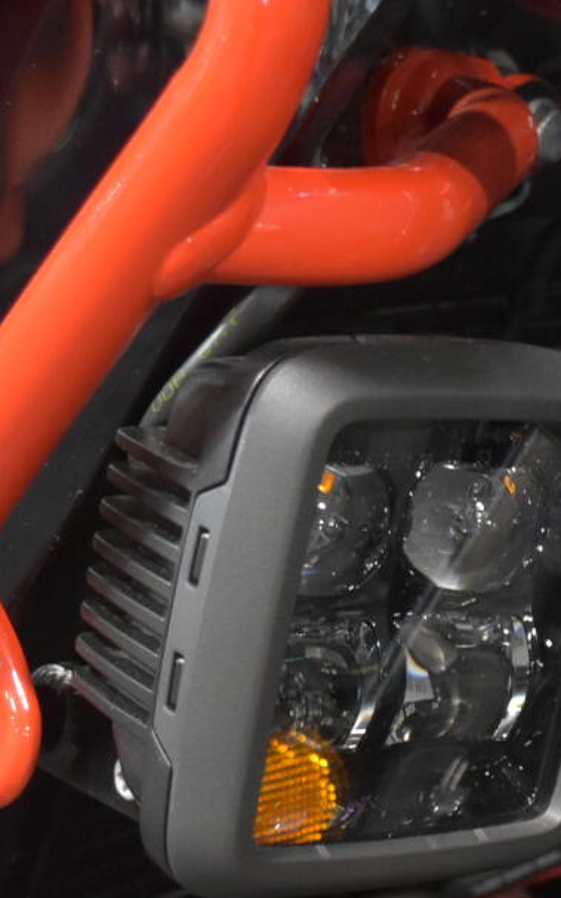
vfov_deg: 17.2
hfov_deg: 10.8
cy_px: 381
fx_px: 2962
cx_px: 474
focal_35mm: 121
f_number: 4
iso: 1600
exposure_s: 1/15
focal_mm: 24
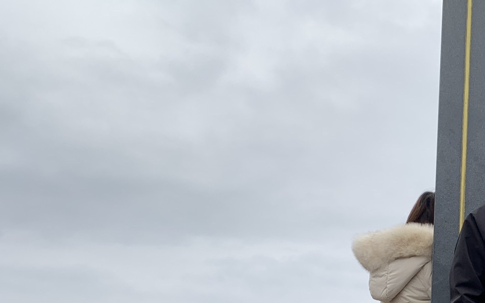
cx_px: 513
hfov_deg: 30.9
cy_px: 331
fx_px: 793
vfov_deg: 20.6
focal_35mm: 60
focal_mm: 4.25
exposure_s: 1/180
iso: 25
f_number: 1.8
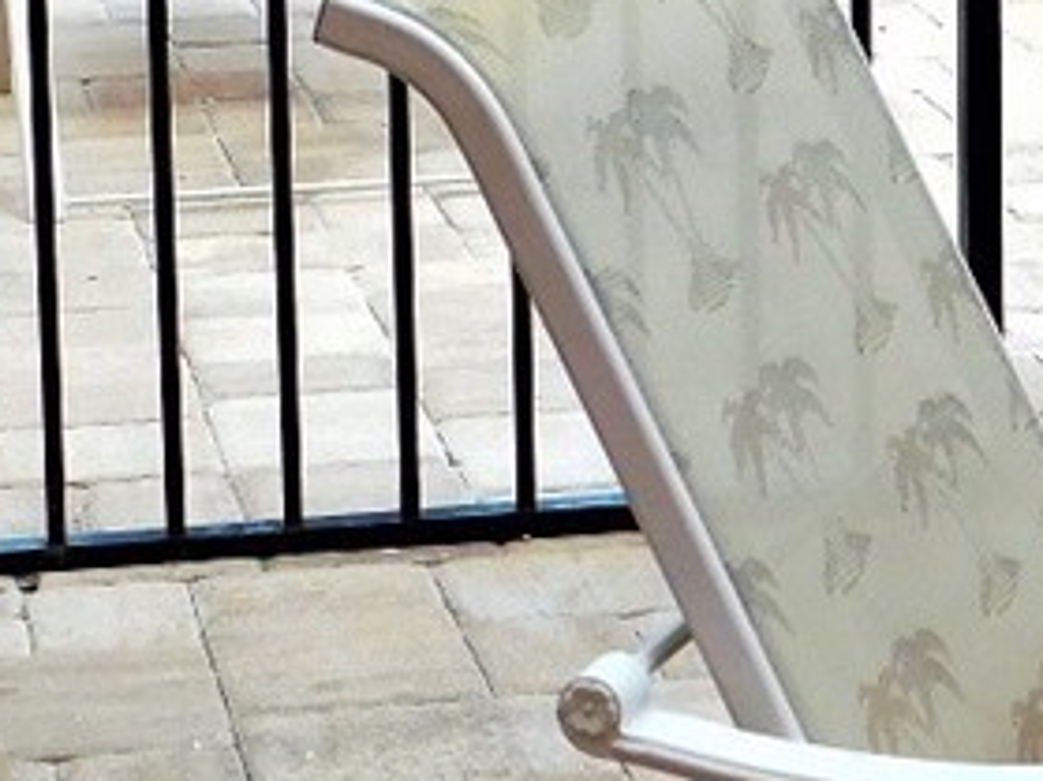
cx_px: 849
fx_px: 4969
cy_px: -325
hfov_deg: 11.9
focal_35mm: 165
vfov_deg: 8.8
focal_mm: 8
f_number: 3.7
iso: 125
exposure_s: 1/250
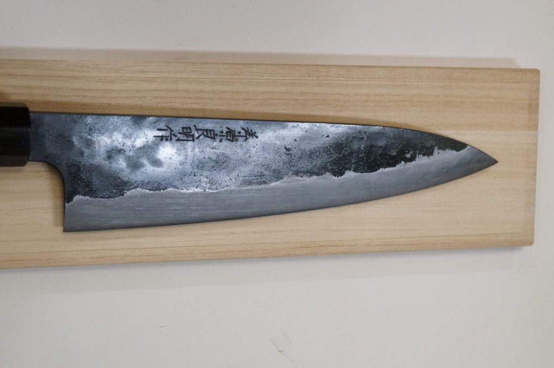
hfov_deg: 24.7
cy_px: 184
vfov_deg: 16.5
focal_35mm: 82
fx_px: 1267
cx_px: 277
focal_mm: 55
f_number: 7.1
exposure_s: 1/100
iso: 2000
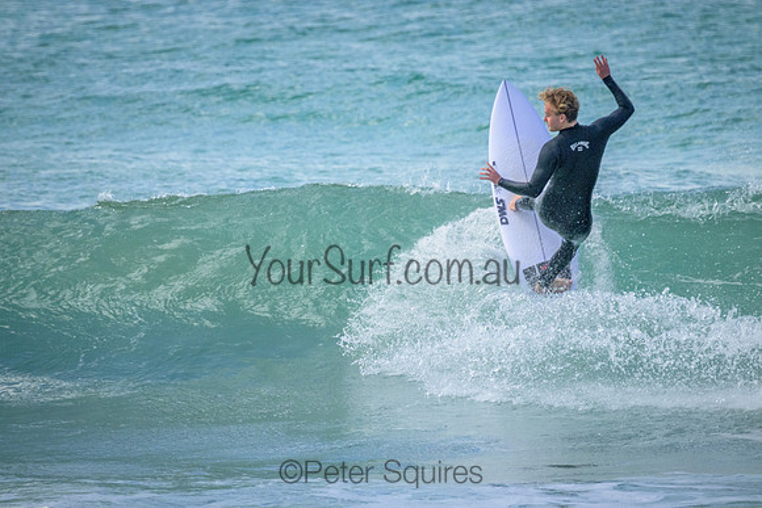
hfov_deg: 2.6
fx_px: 16937
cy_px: 254
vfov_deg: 1.7
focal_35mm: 800
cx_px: 381
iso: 4000
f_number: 11
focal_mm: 800
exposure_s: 1/1250
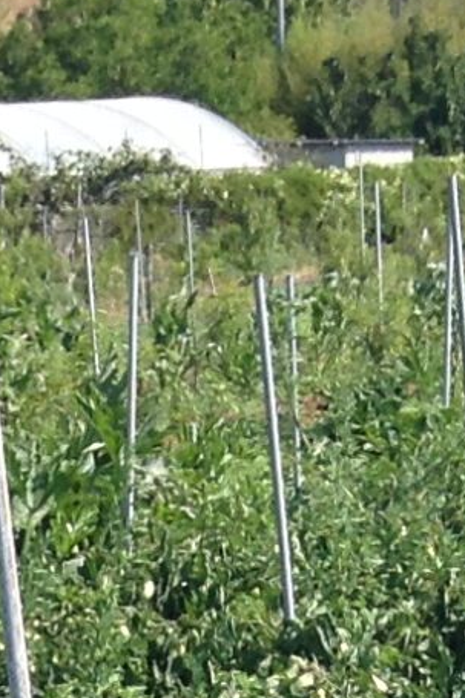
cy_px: 1422
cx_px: 95
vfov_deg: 9.9
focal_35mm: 193
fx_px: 3742
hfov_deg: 7.1
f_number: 2.4
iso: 25
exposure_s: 1/752
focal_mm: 3.3
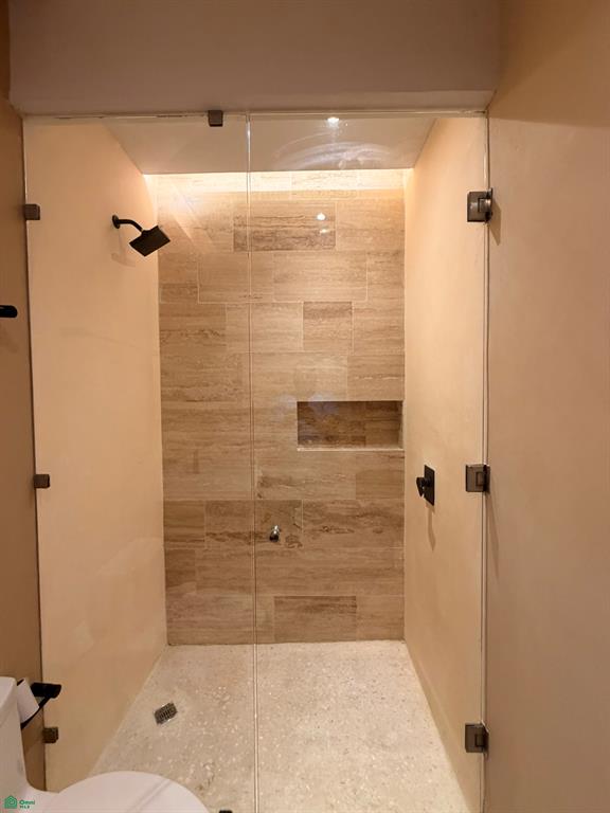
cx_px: 305
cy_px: 406
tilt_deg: -2.0
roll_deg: -0.3
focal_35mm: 14
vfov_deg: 102.1
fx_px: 329
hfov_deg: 85.7
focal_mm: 2.22
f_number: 2.2
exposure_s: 1/60
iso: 250
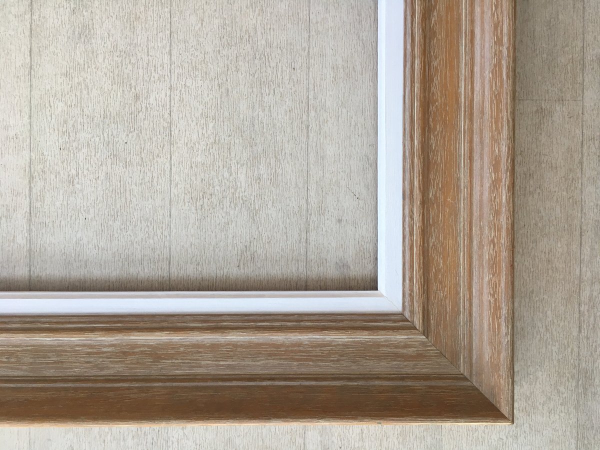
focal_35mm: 29
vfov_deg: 48.2
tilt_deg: -87.8
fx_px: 503
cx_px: 300
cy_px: 225
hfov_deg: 61.7
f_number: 2.2
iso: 25
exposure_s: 1/33
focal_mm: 4.15
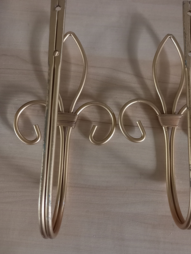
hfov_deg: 42.6
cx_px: 120
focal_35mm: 33
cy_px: 103
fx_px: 243
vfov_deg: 55.0
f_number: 1.8
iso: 500
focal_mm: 4.65
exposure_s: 1/25
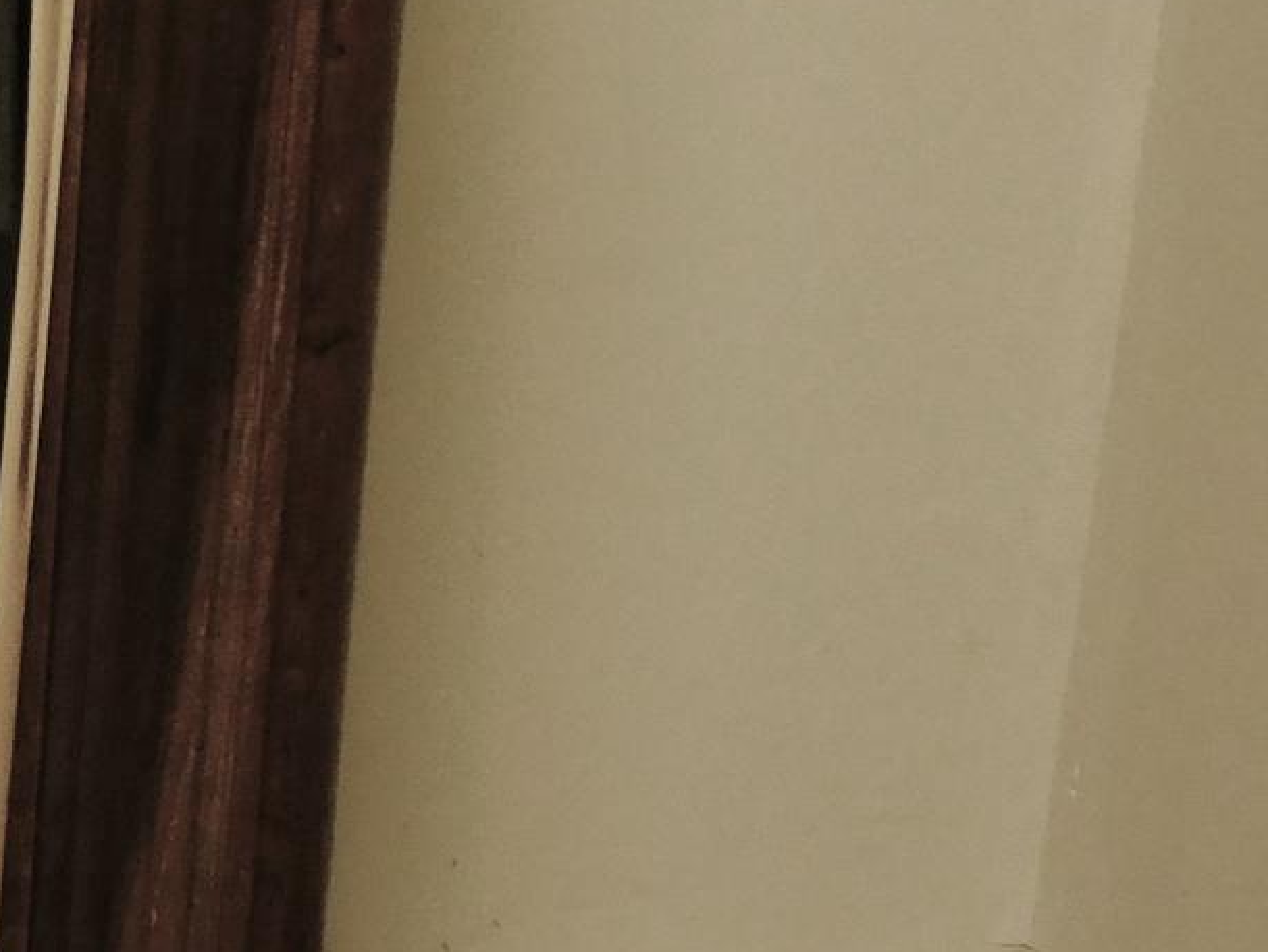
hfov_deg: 12.5
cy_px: 507
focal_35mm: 151
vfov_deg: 9.8
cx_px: -611
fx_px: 5533
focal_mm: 8
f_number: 3.7
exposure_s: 1/15
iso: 400
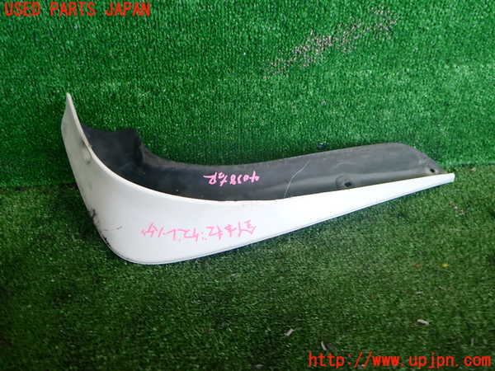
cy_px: 186
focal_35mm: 30
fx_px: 429
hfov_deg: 60.0
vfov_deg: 46.8
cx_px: 248
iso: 200
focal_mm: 5.4
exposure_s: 1/80
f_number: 2.3
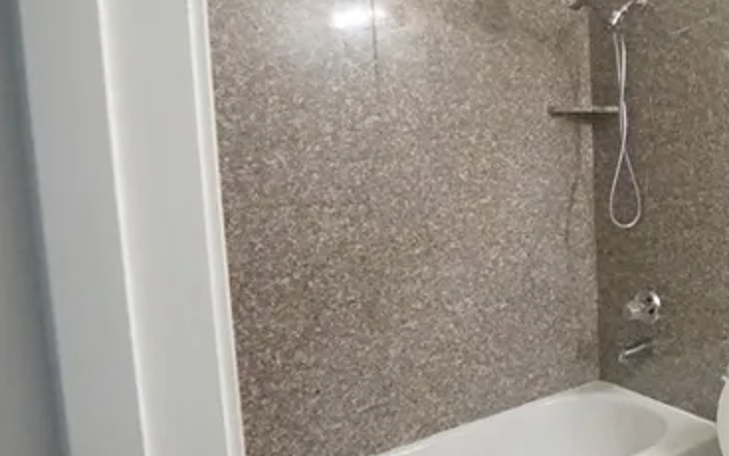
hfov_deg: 41.4
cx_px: 850
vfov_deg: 37.2
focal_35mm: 34
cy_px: 187
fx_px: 675
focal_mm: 12
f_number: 9
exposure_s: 1/200
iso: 16000
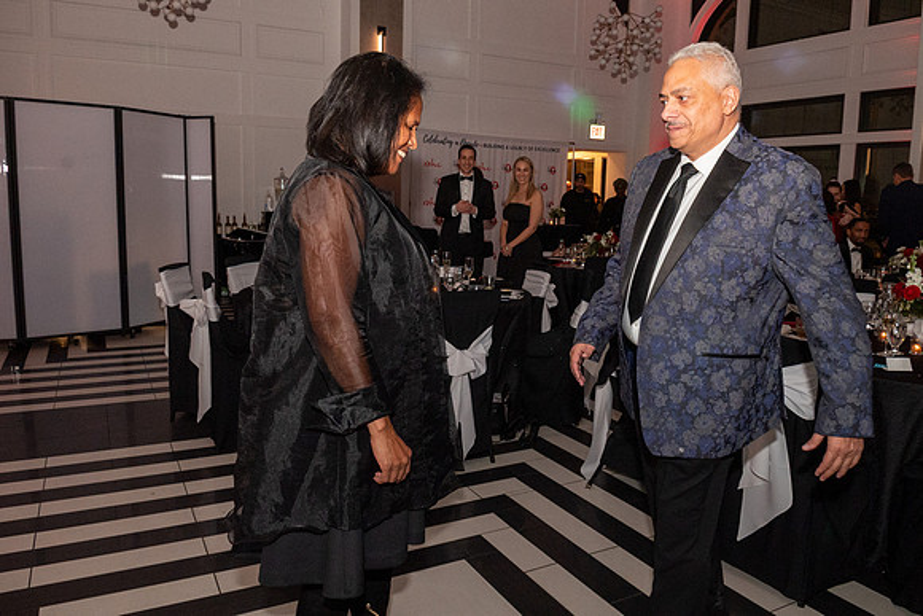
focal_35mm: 27
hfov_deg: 67.4
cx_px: 462
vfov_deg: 48.0
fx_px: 692
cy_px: 308
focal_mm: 18
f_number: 7.1
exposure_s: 1/60
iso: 2000
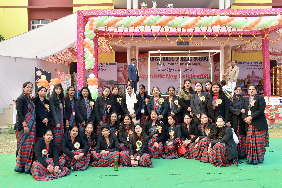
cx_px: 141
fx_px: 235
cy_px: 94
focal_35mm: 30
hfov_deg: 61.9
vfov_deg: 43.6
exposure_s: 1/125
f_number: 7.1
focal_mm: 20
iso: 250
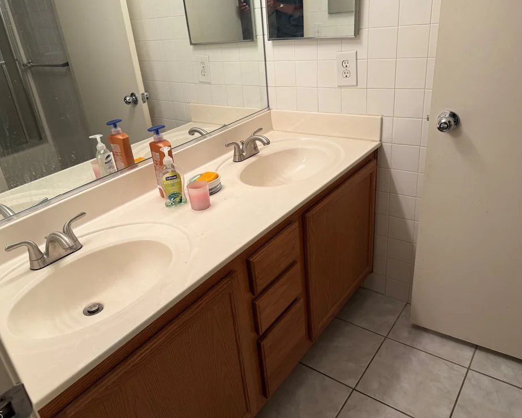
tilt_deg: -26.8
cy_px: 211
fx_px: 402
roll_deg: +7.1
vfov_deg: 54.9
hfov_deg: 65.9
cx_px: 236
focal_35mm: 26
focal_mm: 6.76
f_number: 1.78
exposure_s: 1/60
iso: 125
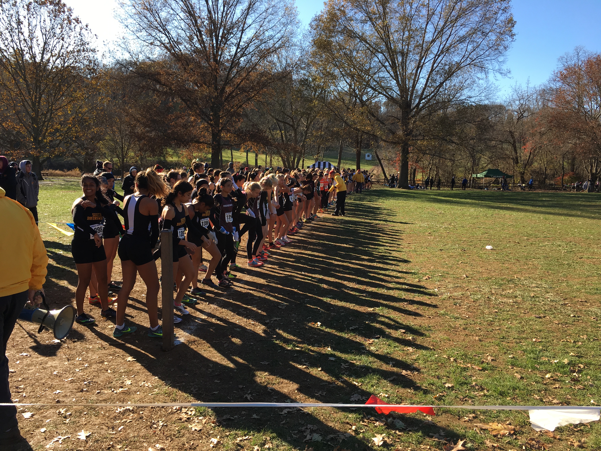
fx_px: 503
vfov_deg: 48.2
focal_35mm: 29
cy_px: 226
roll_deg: -4.6
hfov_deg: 61.7
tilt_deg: -8.1
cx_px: 300
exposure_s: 1/545
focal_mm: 4.15
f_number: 2.2
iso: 25
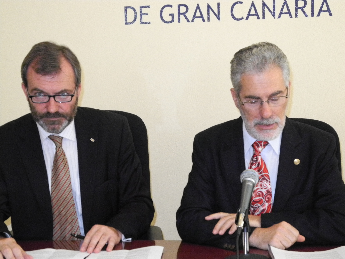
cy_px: 130
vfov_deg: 17.4
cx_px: 172
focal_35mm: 85
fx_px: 847
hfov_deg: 23.0
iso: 800
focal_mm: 18.1
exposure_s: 1/118
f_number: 4
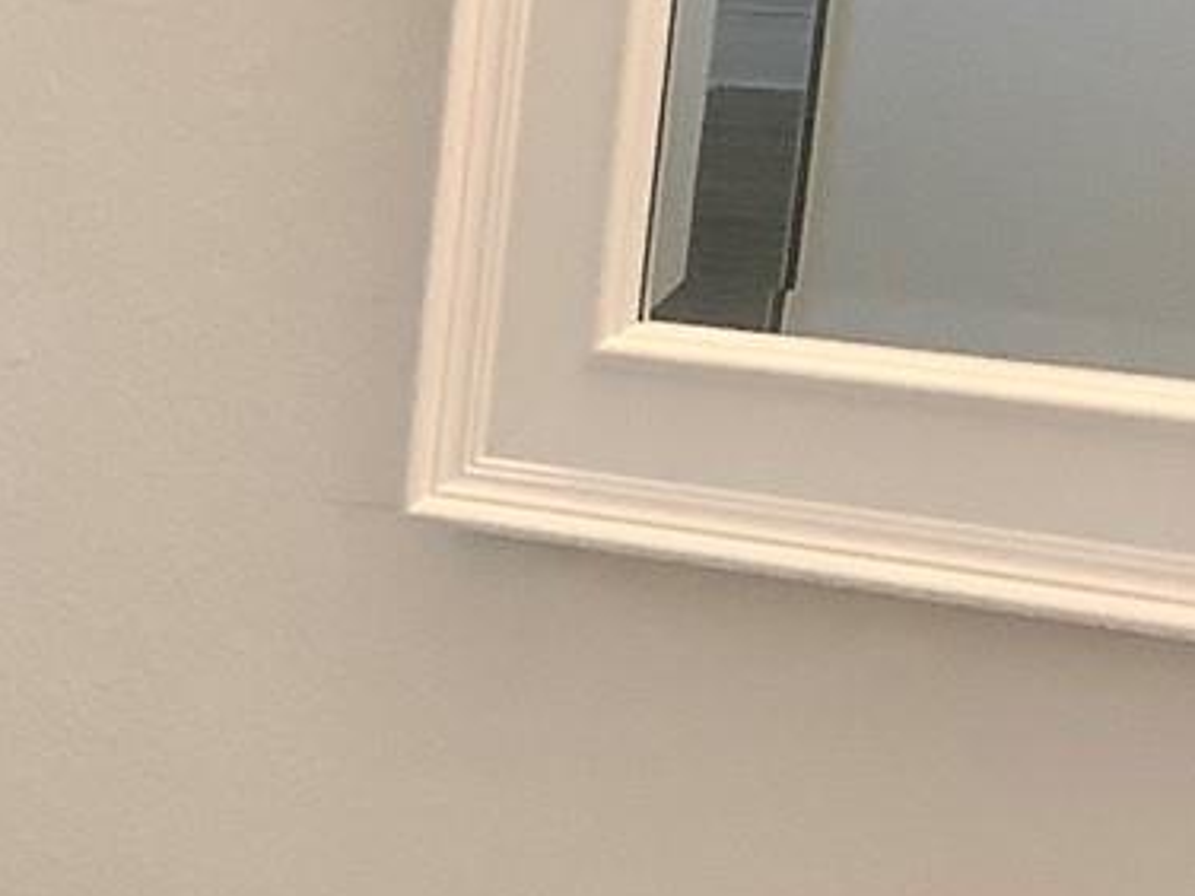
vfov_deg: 11.0
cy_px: 1087
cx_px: -1128
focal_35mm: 132
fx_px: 4557
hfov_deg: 13.1
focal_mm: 3.3
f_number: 2.4
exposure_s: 1/60
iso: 100
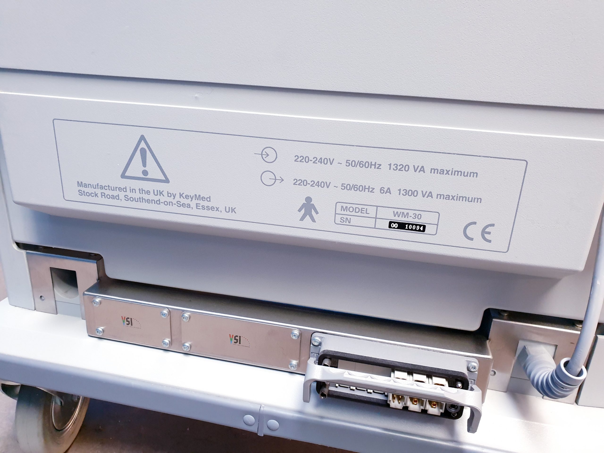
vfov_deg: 53.1
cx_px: 302
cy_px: 226
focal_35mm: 26
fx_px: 454
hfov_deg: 67.3
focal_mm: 4.3
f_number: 2.4
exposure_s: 1/33
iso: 320
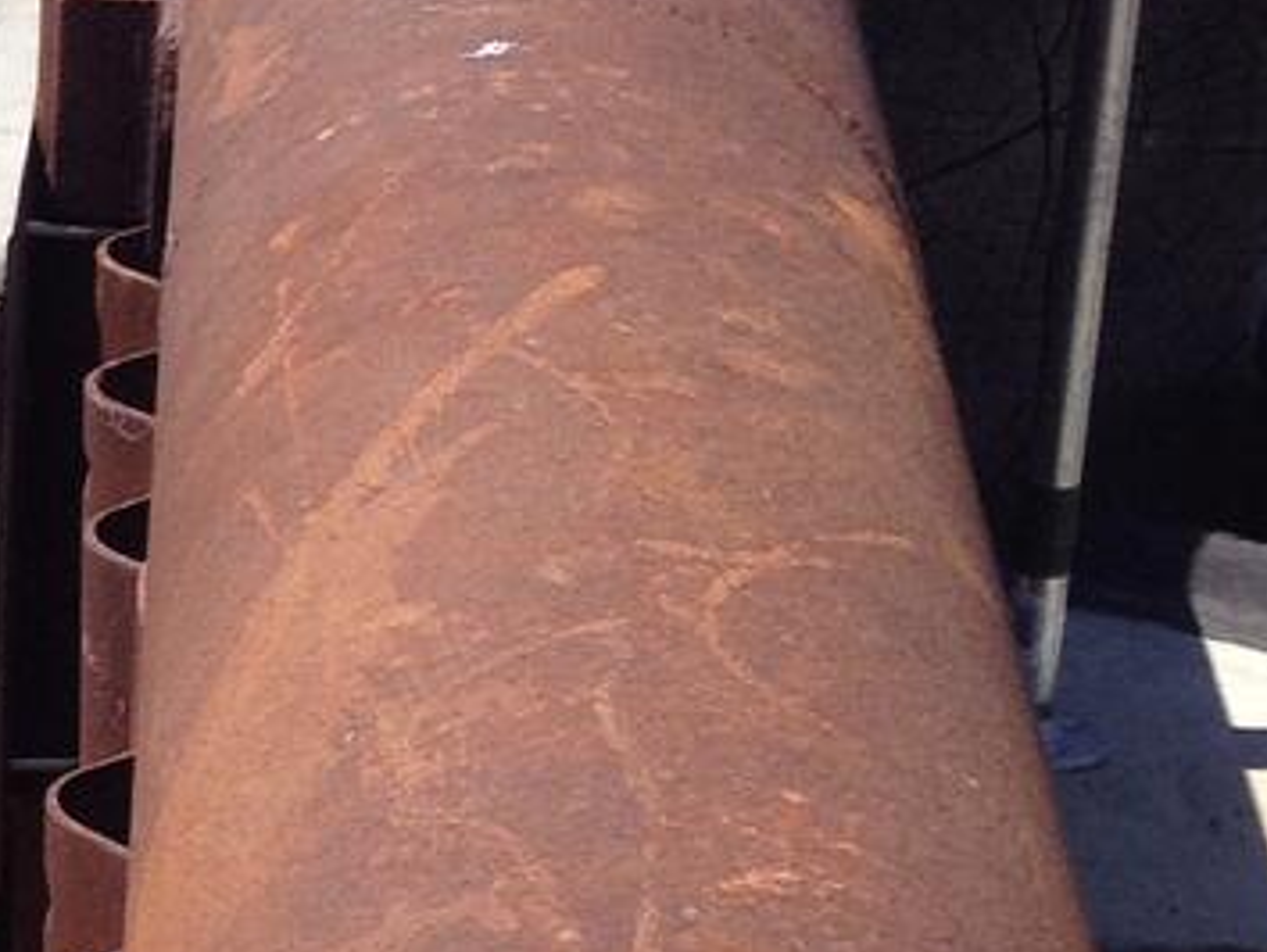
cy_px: 234
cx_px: -723
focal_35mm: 176
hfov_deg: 10.8
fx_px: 6446
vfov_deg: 8.4
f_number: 2.4
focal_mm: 4.28
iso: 50
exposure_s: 1/1577
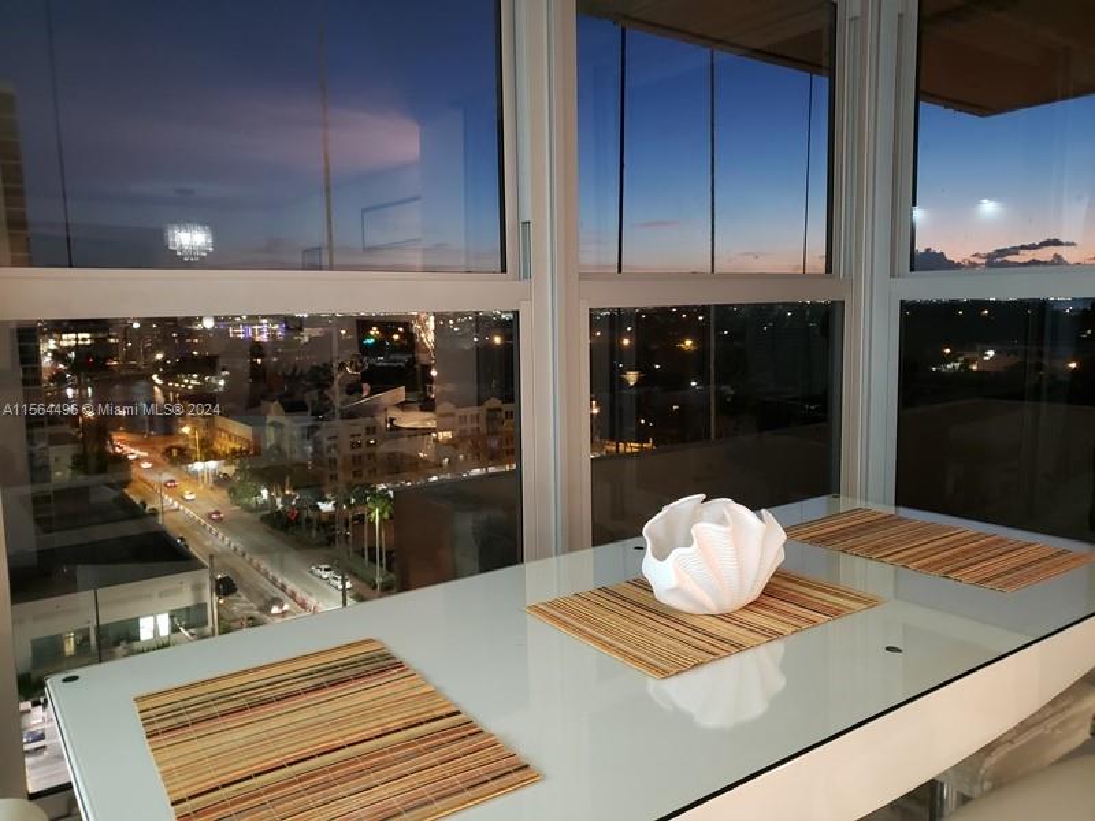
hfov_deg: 67.3
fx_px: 822
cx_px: 548
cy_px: 410
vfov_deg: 53.1
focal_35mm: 26
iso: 500
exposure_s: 1/10
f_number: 1.5
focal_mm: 4.3
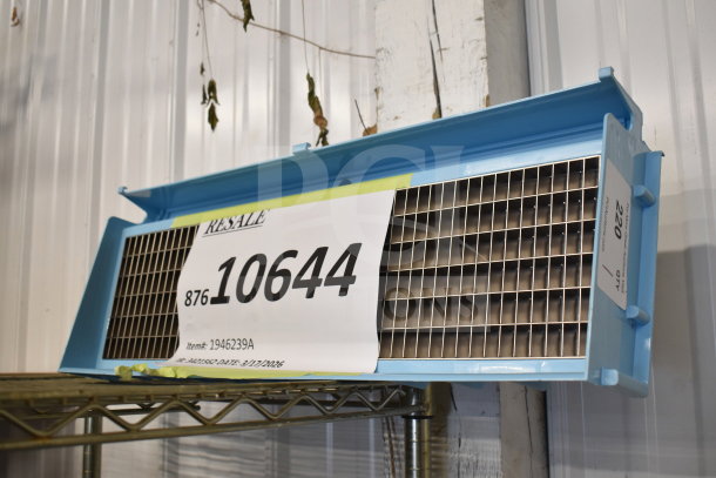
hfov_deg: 51.3
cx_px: 358
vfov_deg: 35.5
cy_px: 239
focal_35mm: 38
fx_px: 746
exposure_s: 1/40
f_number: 4
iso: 720
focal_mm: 25
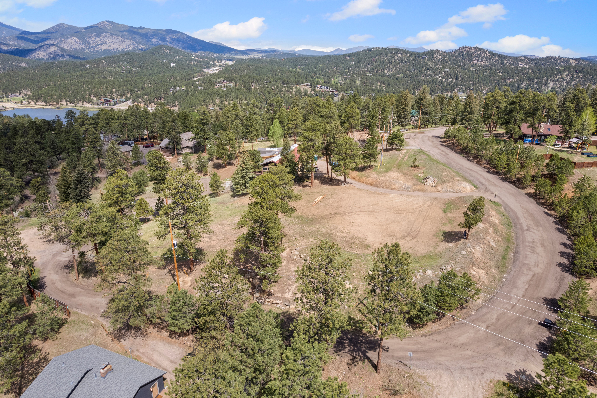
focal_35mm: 22
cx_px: 298
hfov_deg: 78.6
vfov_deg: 57.2
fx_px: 365
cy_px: 199
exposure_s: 1/1500
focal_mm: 8.38
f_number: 2.8
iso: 100
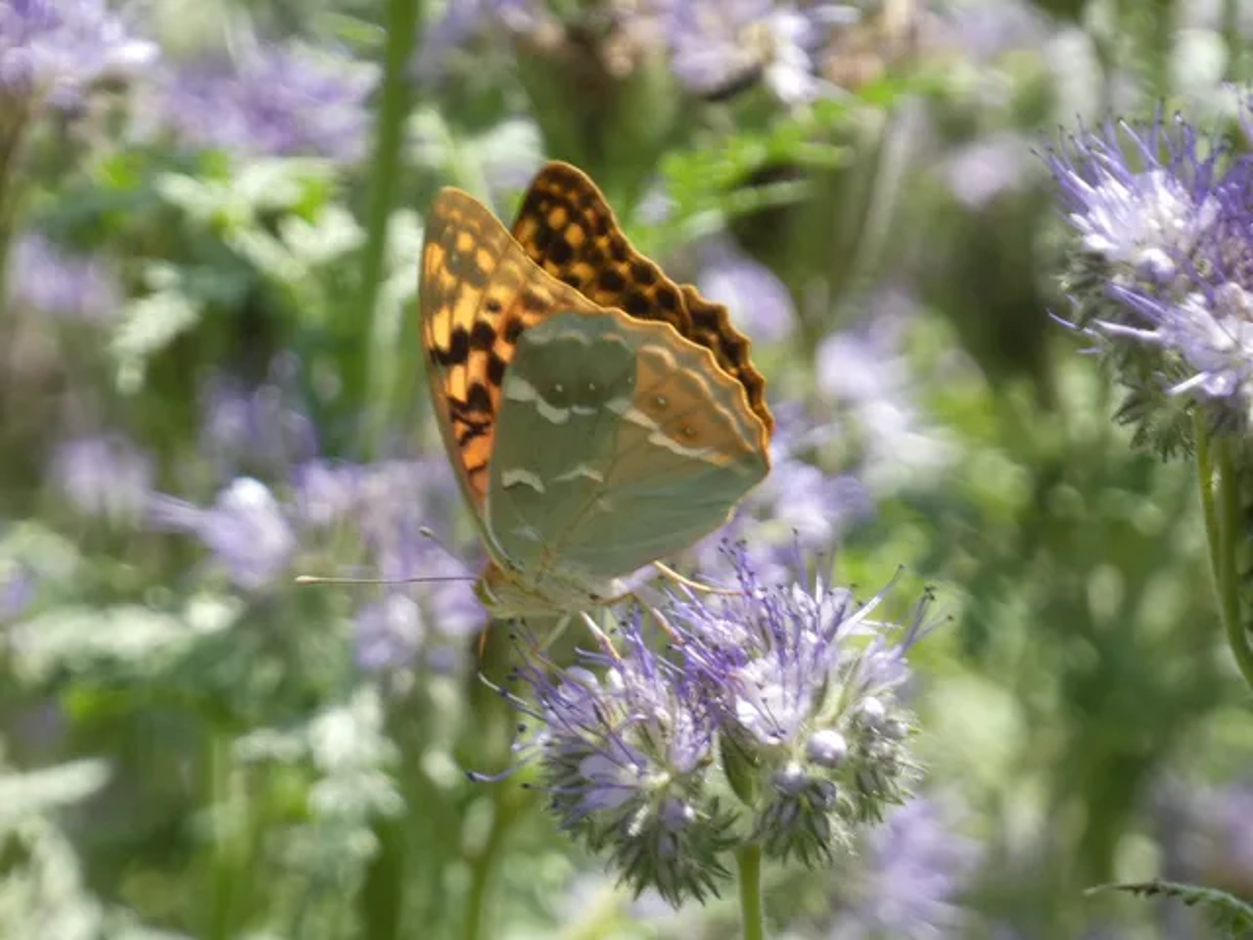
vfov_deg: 2.3
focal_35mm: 661
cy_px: 470
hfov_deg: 3.0
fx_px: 23926
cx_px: 626
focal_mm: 118.5
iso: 100
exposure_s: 1/100
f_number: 5.6
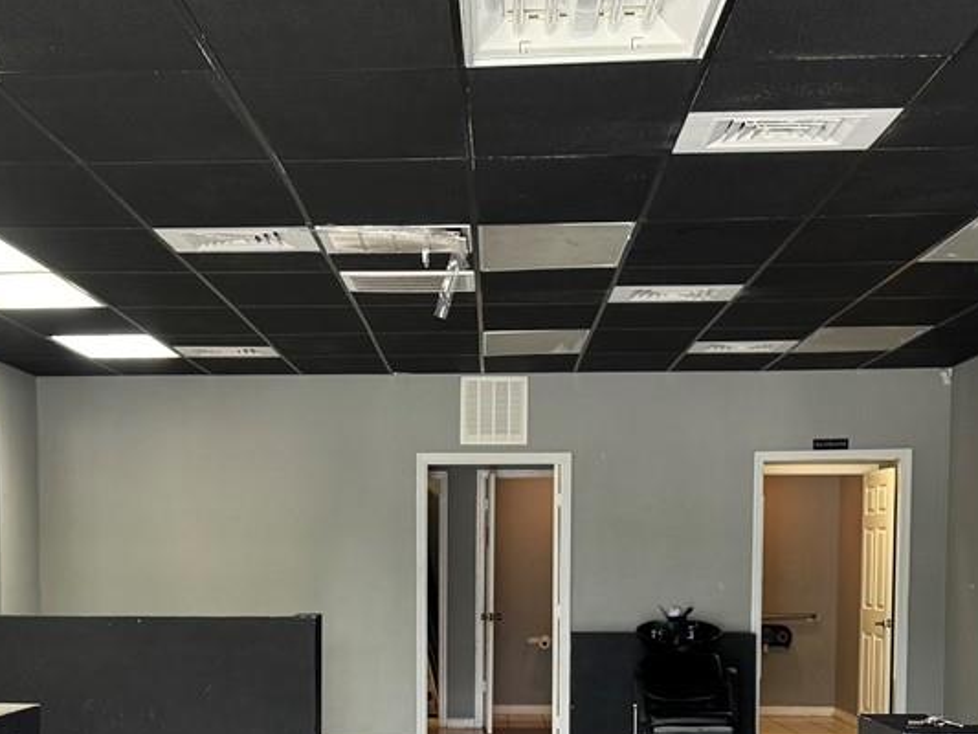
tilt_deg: -4.5
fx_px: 2035
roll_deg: -0.1
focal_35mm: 72
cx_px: 358
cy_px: 684
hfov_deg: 26.9
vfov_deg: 20.0
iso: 160
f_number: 1.78
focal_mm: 6.76
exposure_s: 1/120
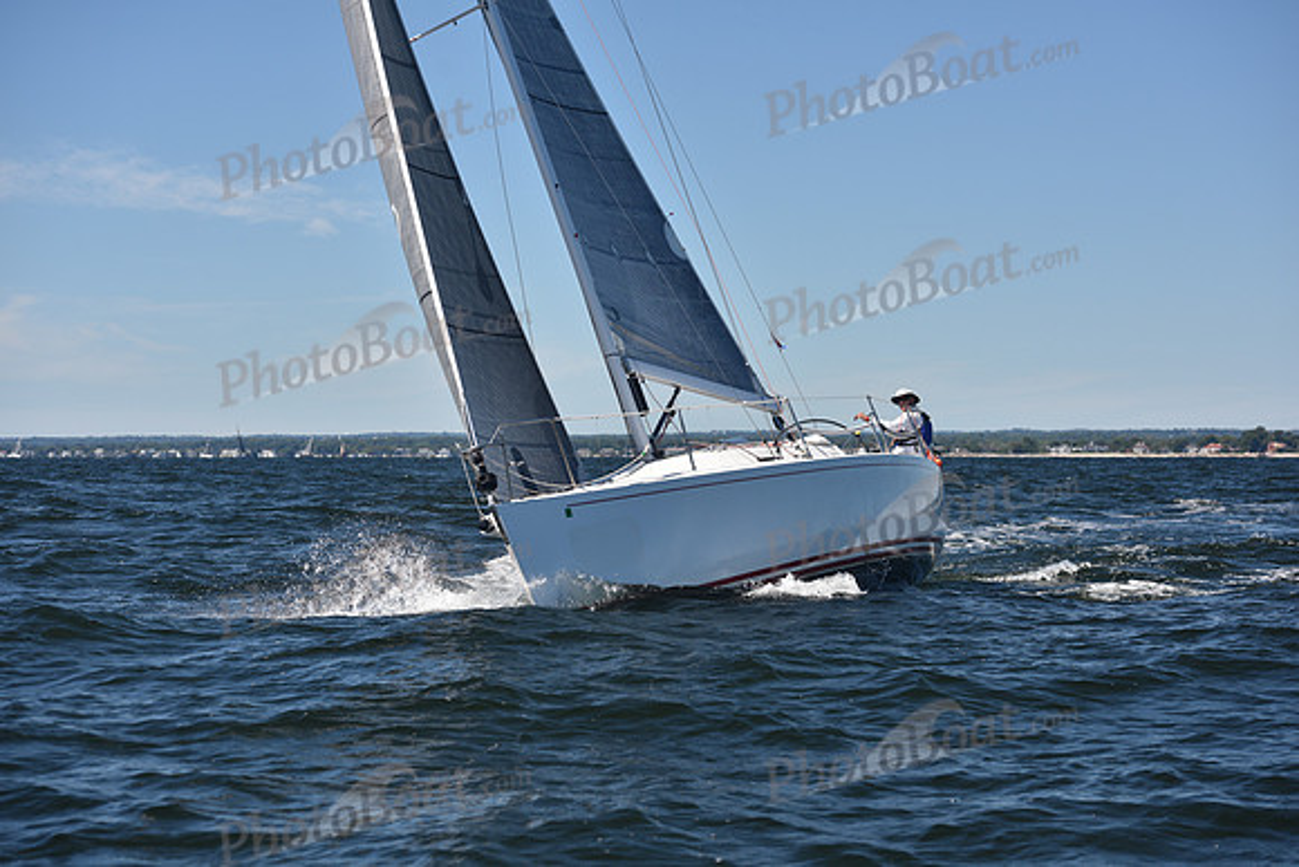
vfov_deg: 15.2
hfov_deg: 22.6
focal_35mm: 90
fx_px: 3248
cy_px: 434
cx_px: 650
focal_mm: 90
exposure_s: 1/800
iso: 200
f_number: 5
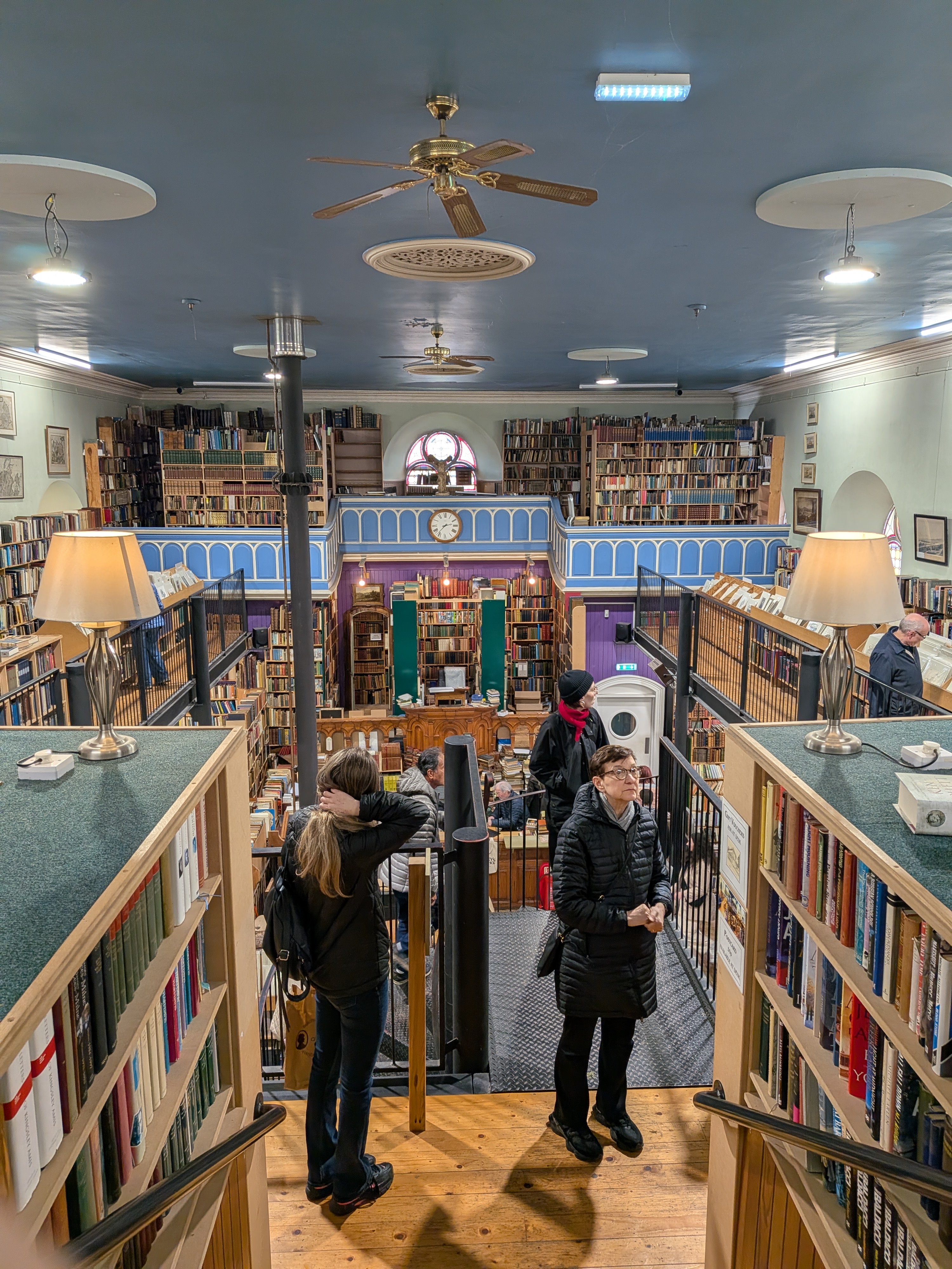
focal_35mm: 24
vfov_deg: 71.6
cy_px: 634
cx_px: 476
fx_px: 880
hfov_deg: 56.8
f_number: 1.7
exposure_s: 1/50
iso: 55
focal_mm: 4.53
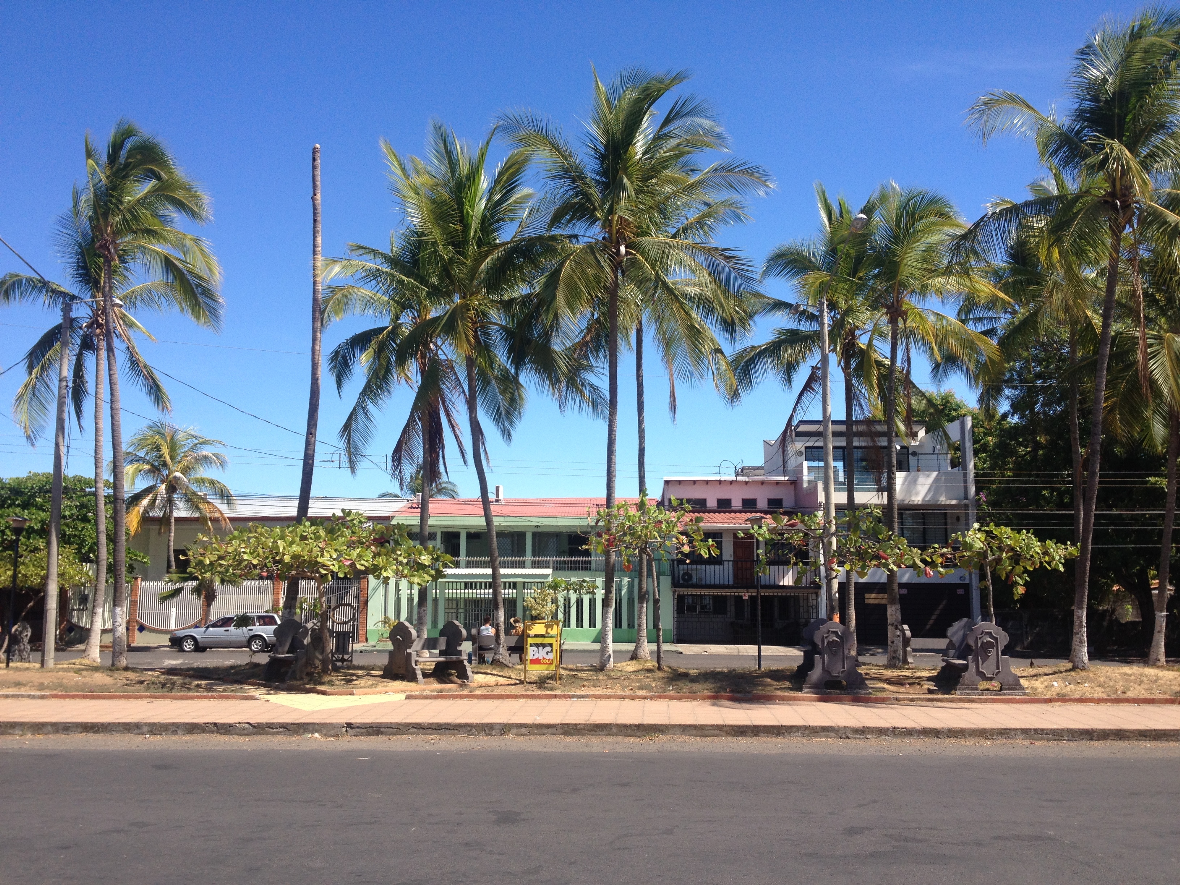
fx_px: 1193
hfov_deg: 52.6
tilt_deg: +4.8
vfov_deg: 40.7
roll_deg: +0.4
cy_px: 442
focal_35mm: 35
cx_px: 590
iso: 50
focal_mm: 4.28
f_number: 2.4
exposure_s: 1/1346
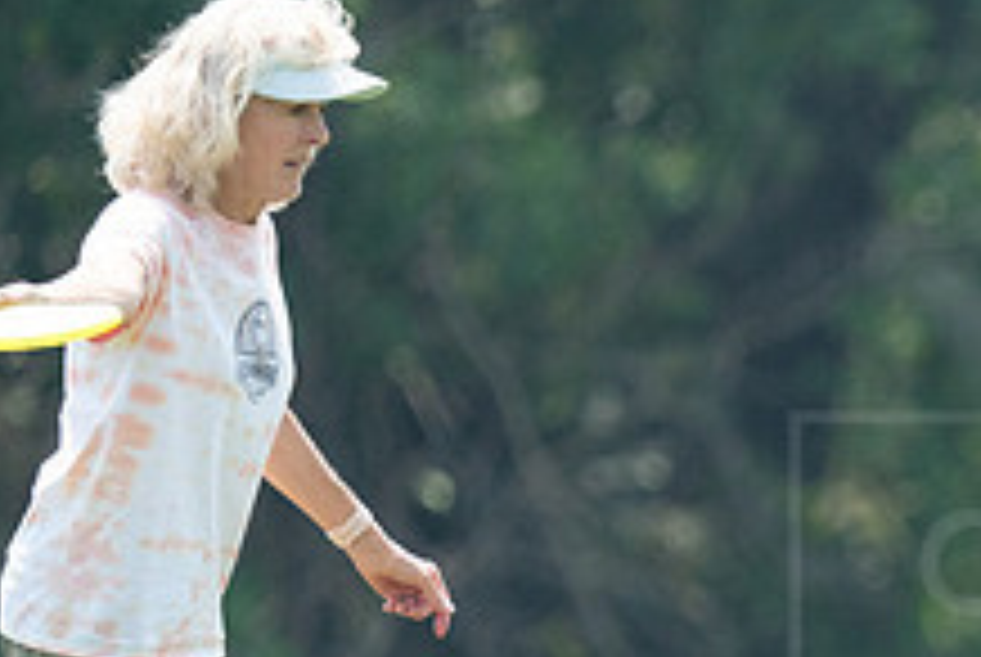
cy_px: 637
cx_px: 1220
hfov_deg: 1.3
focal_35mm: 1593
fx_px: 43467
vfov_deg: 0.9
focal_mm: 600
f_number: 6.3
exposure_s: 1/4000
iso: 4000
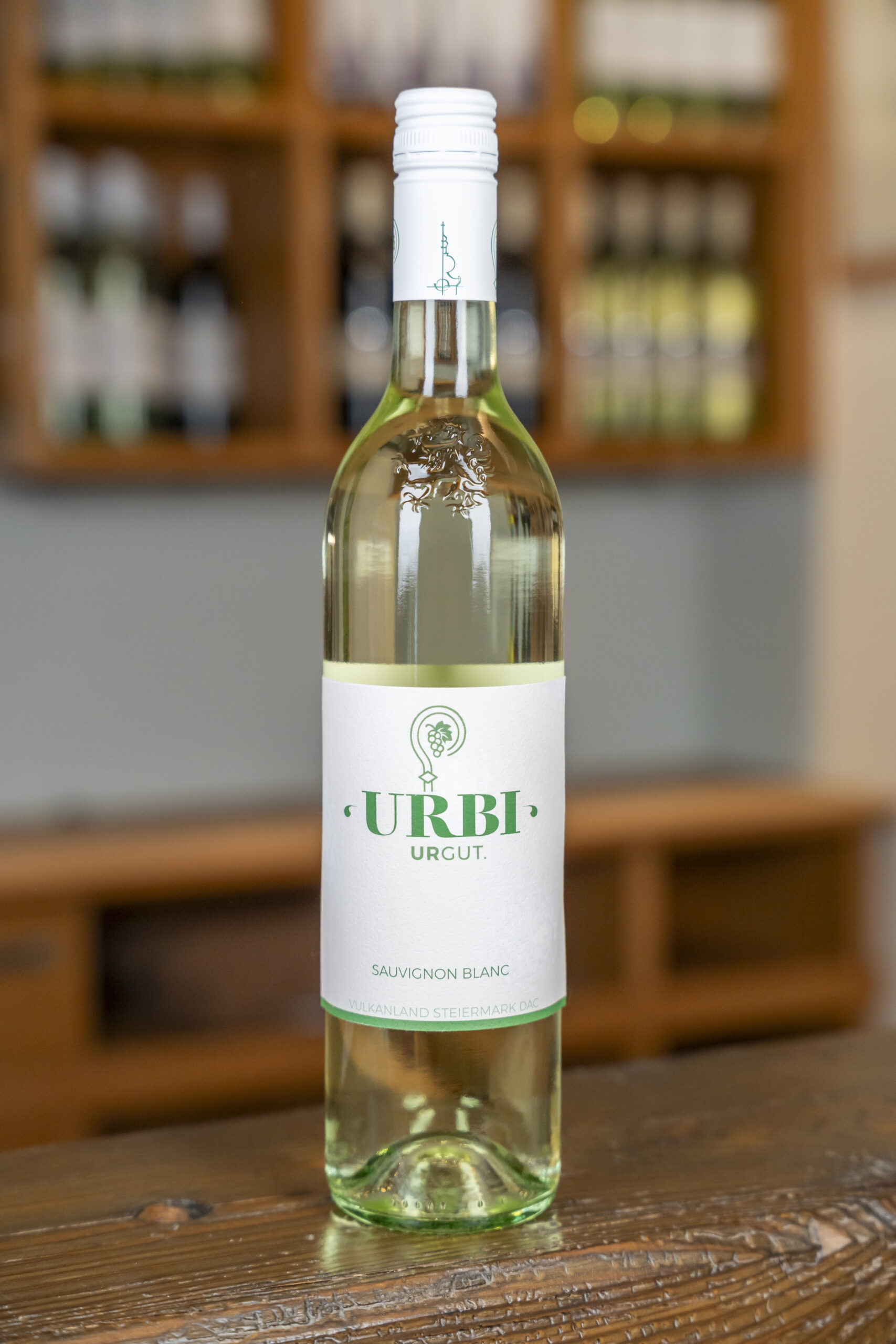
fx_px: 2407
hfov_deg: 21.1
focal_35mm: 64
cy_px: 672
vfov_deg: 31.2
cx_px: 448
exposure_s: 1/400
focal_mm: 64.5
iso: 1250
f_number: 4
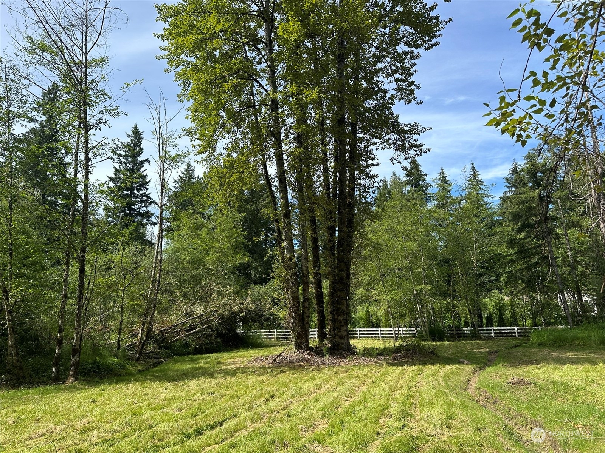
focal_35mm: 24
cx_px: 302
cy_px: 226
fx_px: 419
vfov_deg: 56.8
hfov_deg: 71.6
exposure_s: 1/2469
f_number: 1.78
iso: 80
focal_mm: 6.86
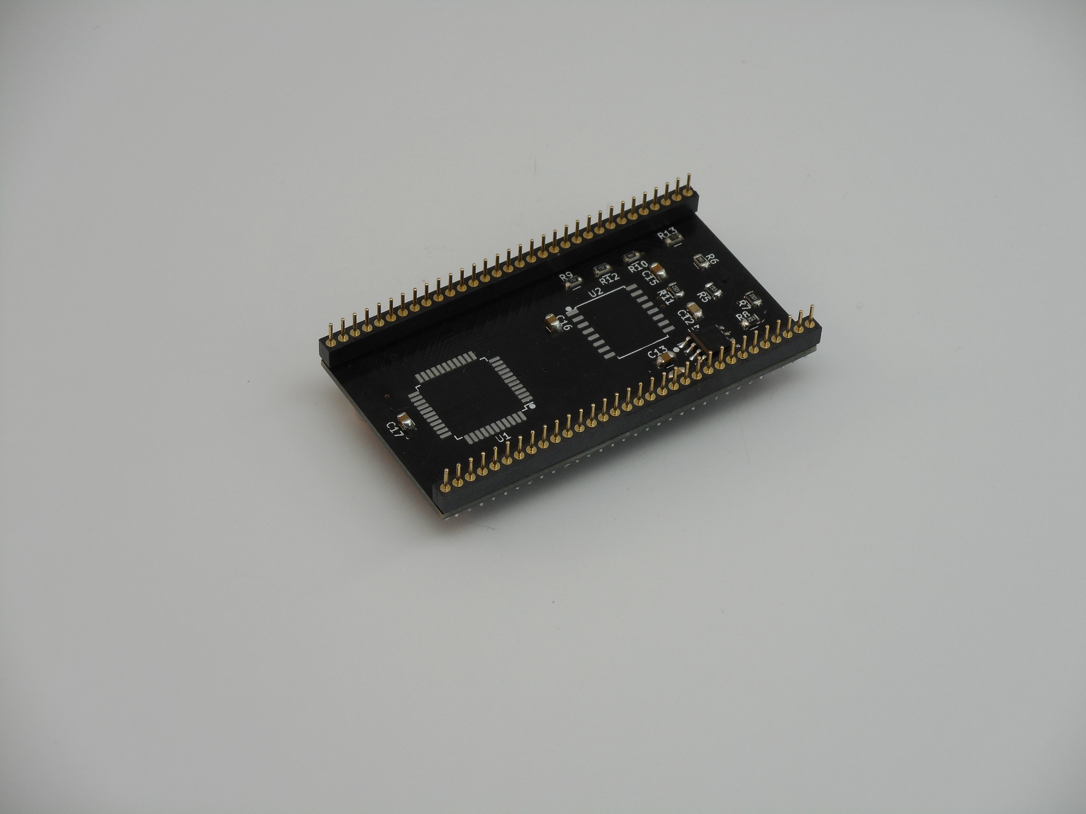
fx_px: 3200
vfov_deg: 14.5
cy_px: 407
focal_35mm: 102
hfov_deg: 19.3
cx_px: 543
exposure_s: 1/60
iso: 125
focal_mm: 18.2
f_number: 5.8
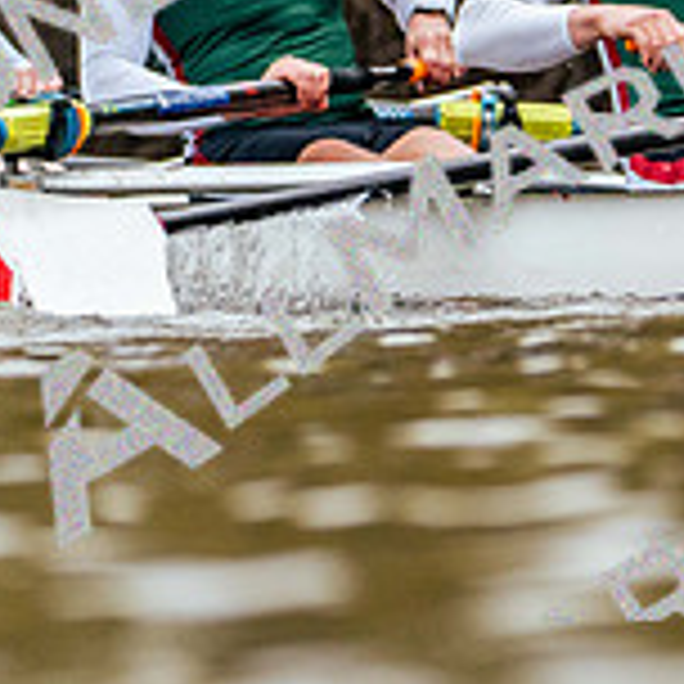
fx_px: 20142
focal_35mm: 901
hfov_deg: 1.9
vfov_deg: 1.9
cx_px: 954
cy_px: -151
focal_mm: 277
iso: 4000
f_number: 6.3
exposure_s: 1/2000
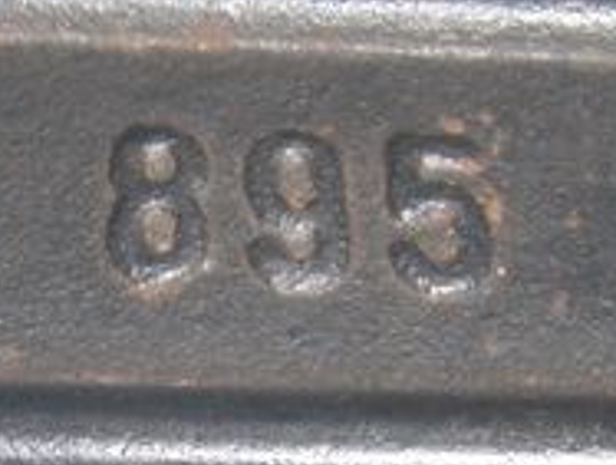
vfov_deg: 7.9
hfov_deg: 10.3
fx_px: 3334
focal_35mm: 187
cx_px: -175
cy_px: 449
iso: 100
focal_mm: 7.5
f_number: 5.5
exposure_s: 1/60
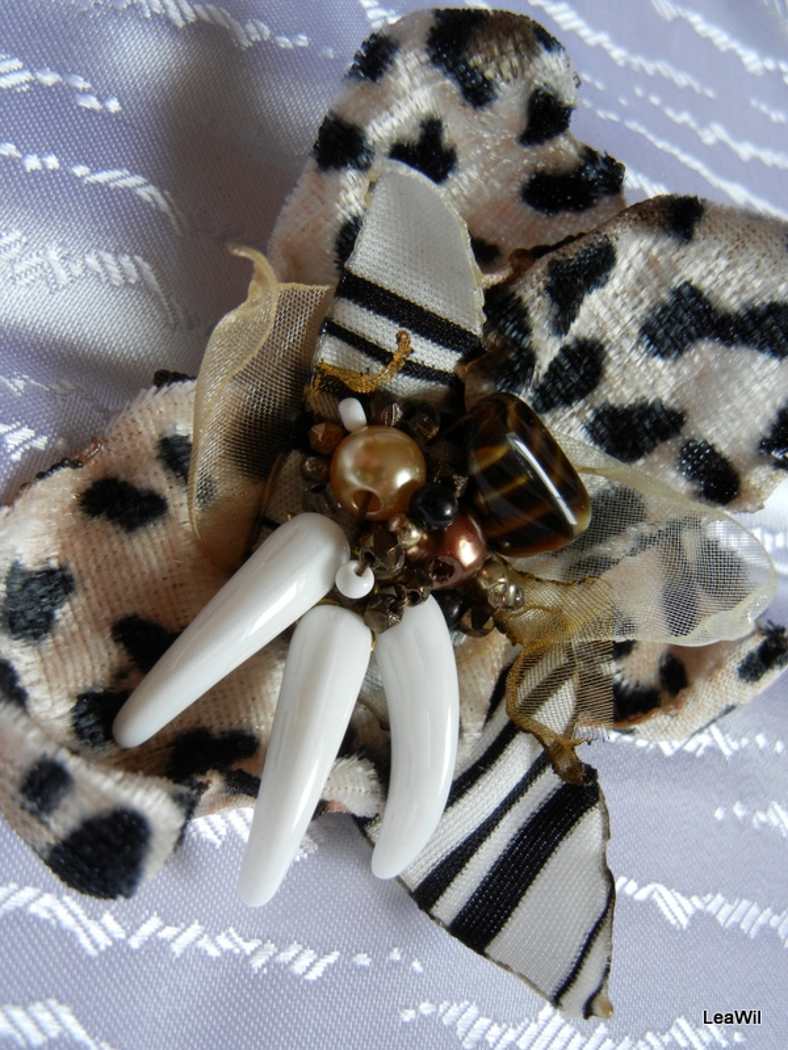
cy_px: 525
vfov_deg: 42.1
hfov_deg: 32.2
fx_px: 1366
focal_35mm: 45
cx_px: 394
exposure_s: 1/32
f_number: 3.8
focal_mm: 8.1
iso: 215
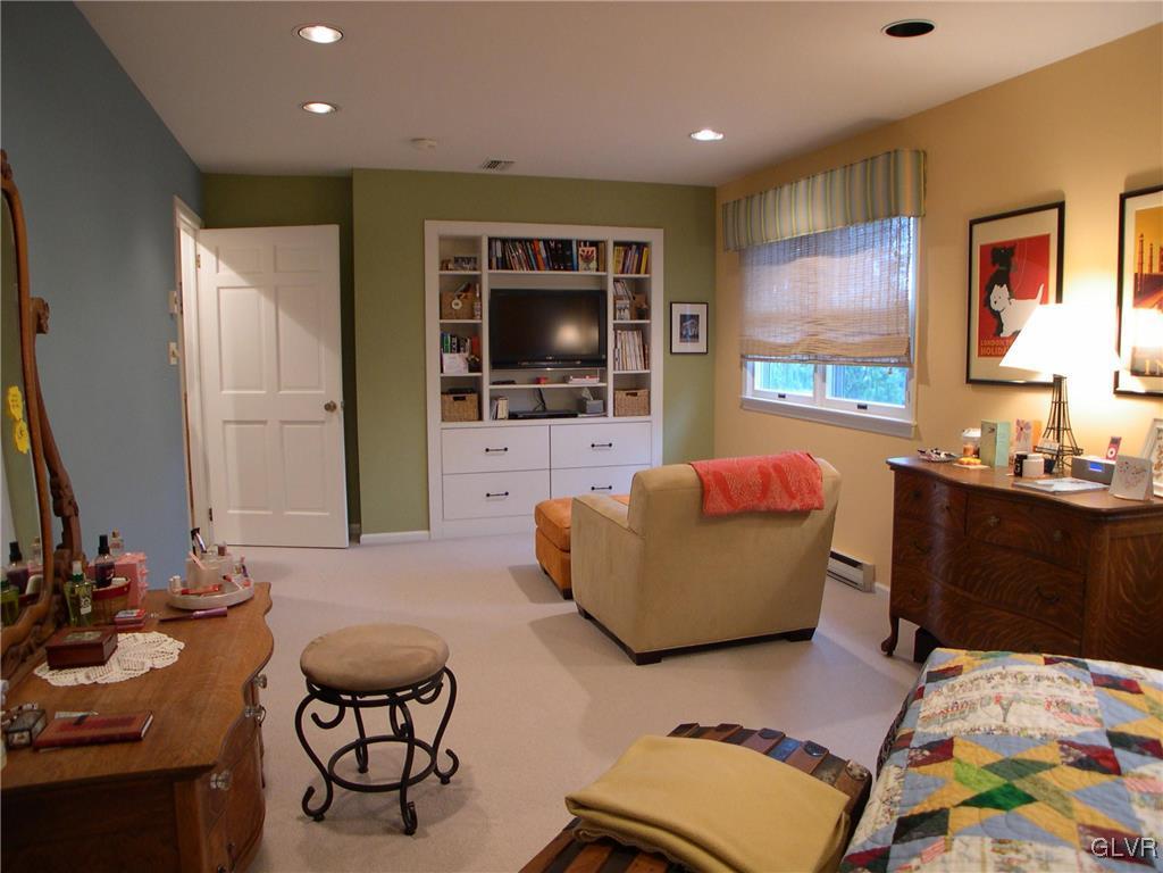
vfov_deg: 37.7
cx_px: 582
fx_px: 1277
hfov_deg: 49.0
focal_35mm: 38
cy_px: 436
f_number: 2.8
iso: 143
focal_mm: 8
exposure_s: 1/4.5
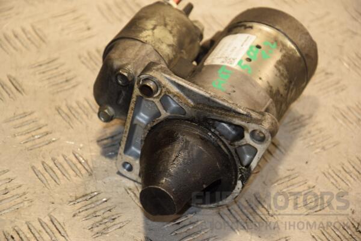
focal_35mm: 135
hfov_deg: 15.2
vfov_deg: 10.2
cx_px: 180
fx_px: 1354
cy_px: 120
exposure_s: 1/125
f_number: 5.6
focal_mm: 90
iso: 800
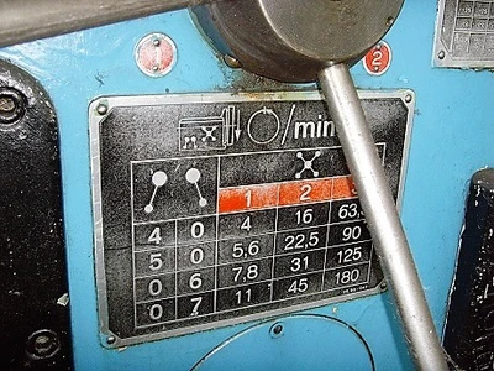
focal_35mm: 39
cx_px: 247
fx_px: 557
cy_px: 186
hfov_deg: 47.9
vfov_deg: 36.8
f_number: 3.5
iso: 200
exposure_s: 1/45
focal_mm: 6.6
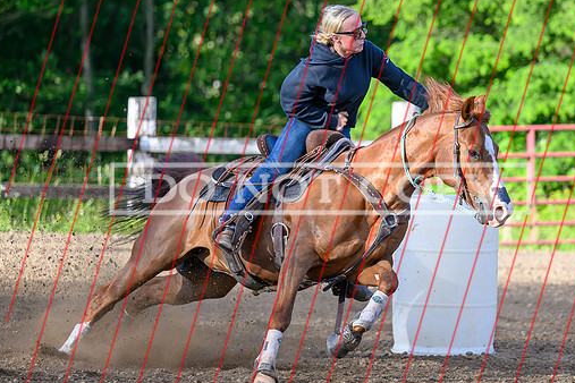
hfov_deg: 9.3
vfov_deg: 6.2
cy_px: 189
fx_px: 3530
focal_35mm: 221
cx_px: 355
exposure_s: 1/2500
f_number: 2.8
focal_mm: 130
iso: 800
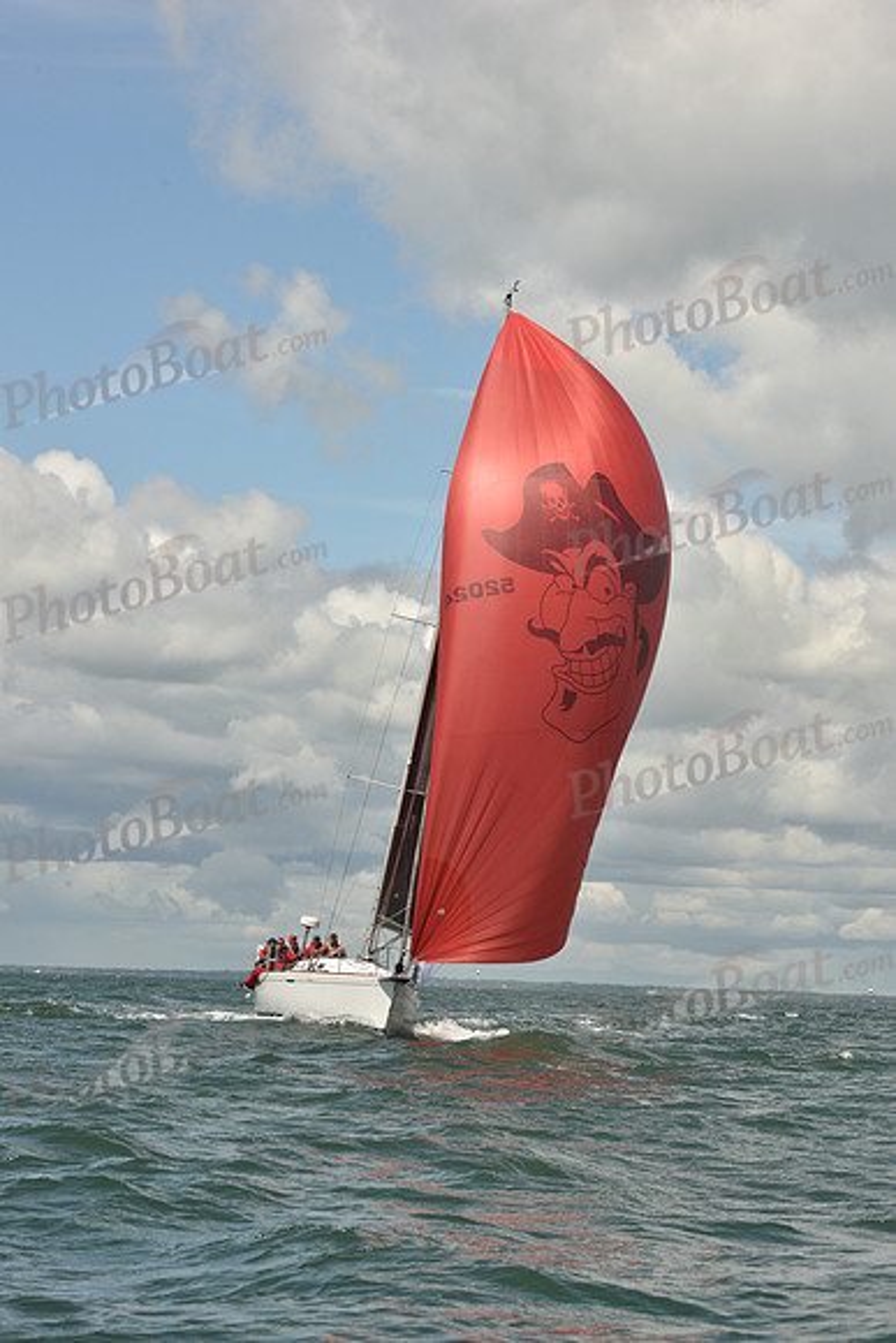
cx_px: 448
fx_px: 4179
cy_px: 672
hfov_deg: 12.2
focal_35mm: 112
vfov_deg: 18.3
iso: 320
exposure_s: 1/800
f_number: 13
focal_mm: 112
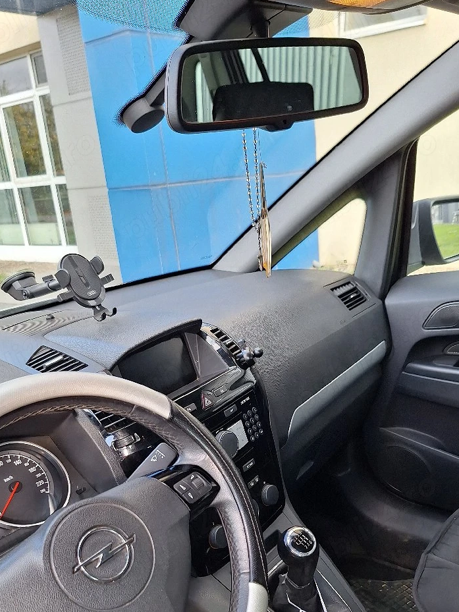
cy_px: 384
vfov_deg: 54.7
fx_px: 583
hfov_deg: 42.9
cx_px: 238
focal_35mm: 33
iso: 40
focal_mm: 5.54
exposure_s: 1/169
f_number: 1.8
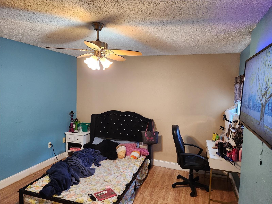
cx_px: 136
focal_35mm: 23
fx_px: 181
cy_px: 102
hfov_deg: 73.9
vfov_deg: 58.9
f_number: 1.8
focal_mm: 5.4
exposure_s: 1/120
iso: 500
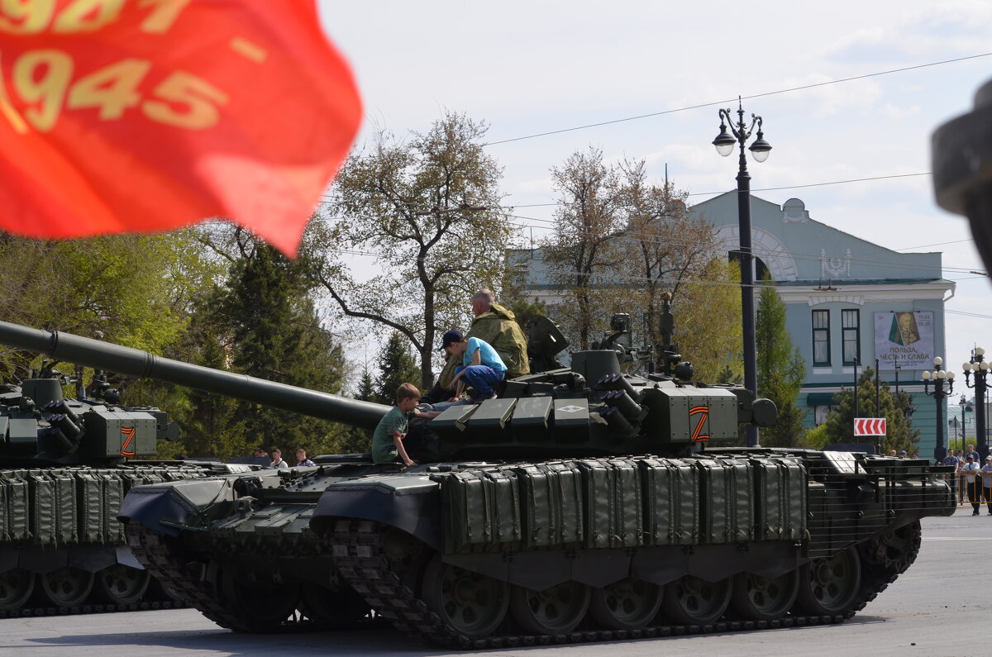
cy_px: 328
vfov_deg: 16.5
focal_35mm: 82
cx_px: 496
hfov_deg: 24.7
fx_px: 2269
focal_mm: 55
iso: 100
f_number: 9
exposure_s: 1/200
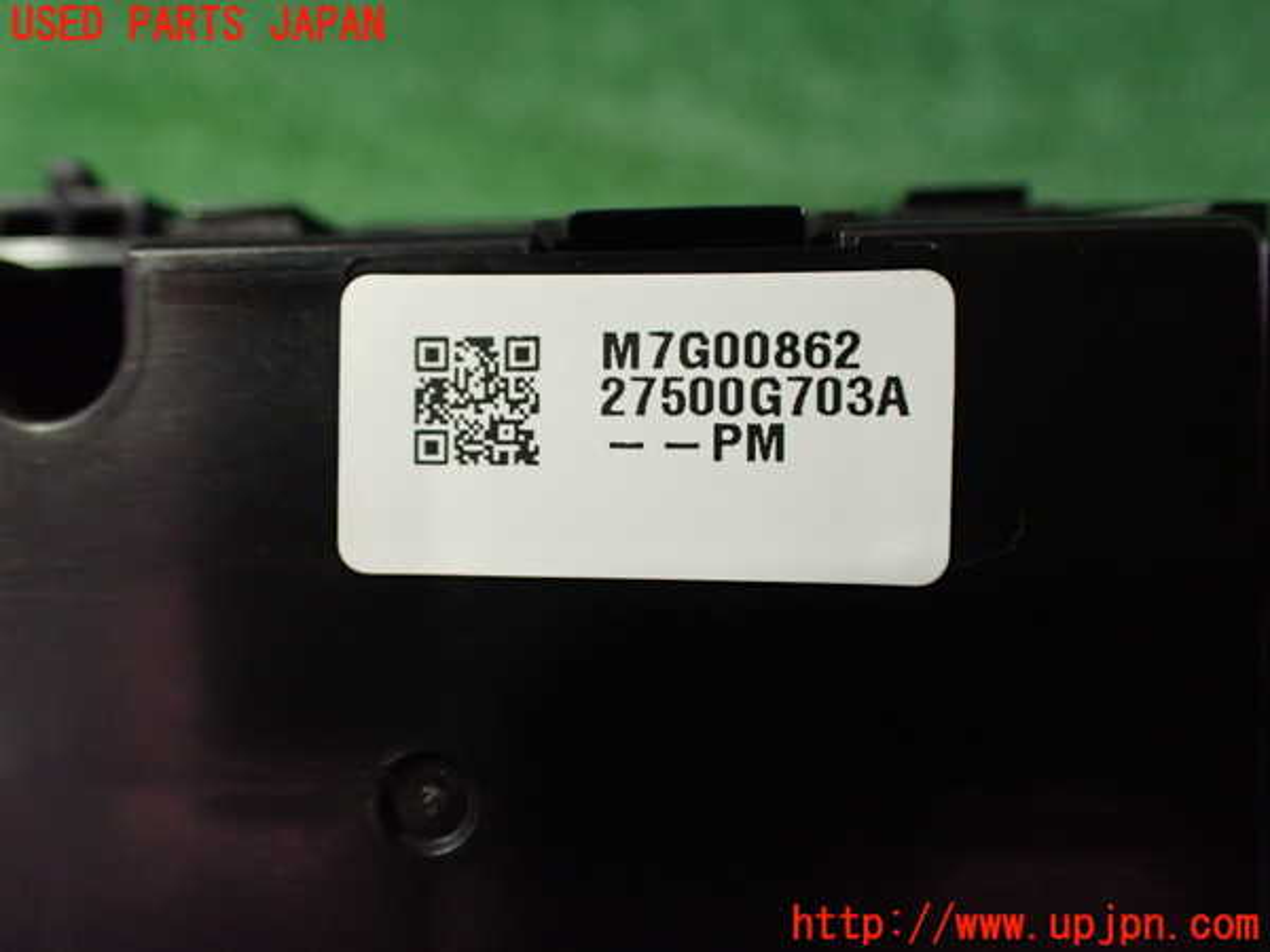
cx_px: 635
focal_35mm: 30
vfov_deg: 46.8
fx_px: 1101
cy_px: 476
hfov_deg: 60.0
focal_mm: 5.4
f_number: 2.3
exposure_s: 1/40
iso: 800
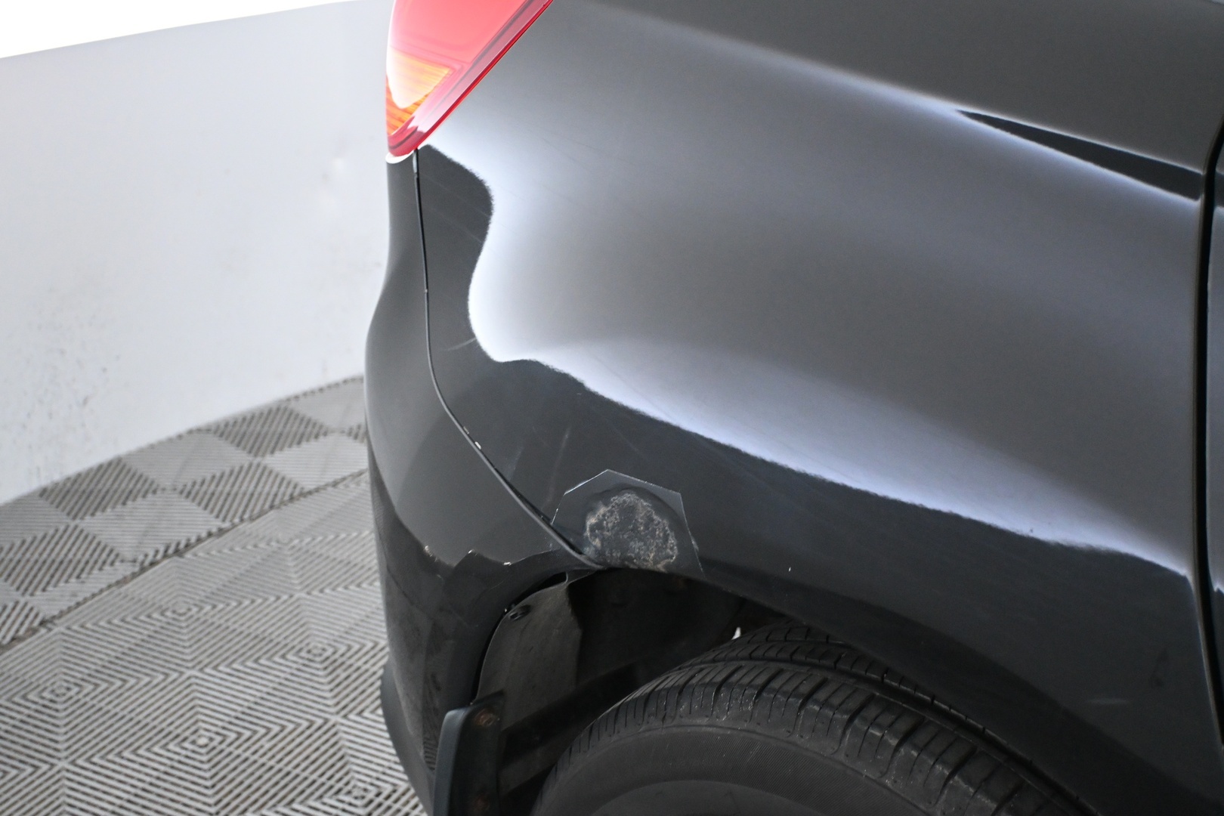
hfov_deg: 40.5
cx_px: 612
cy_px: 408
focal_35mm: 49
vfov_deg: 27.7
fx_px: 1657
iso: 4000
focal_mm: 32.5
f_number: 5
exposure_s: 1/60
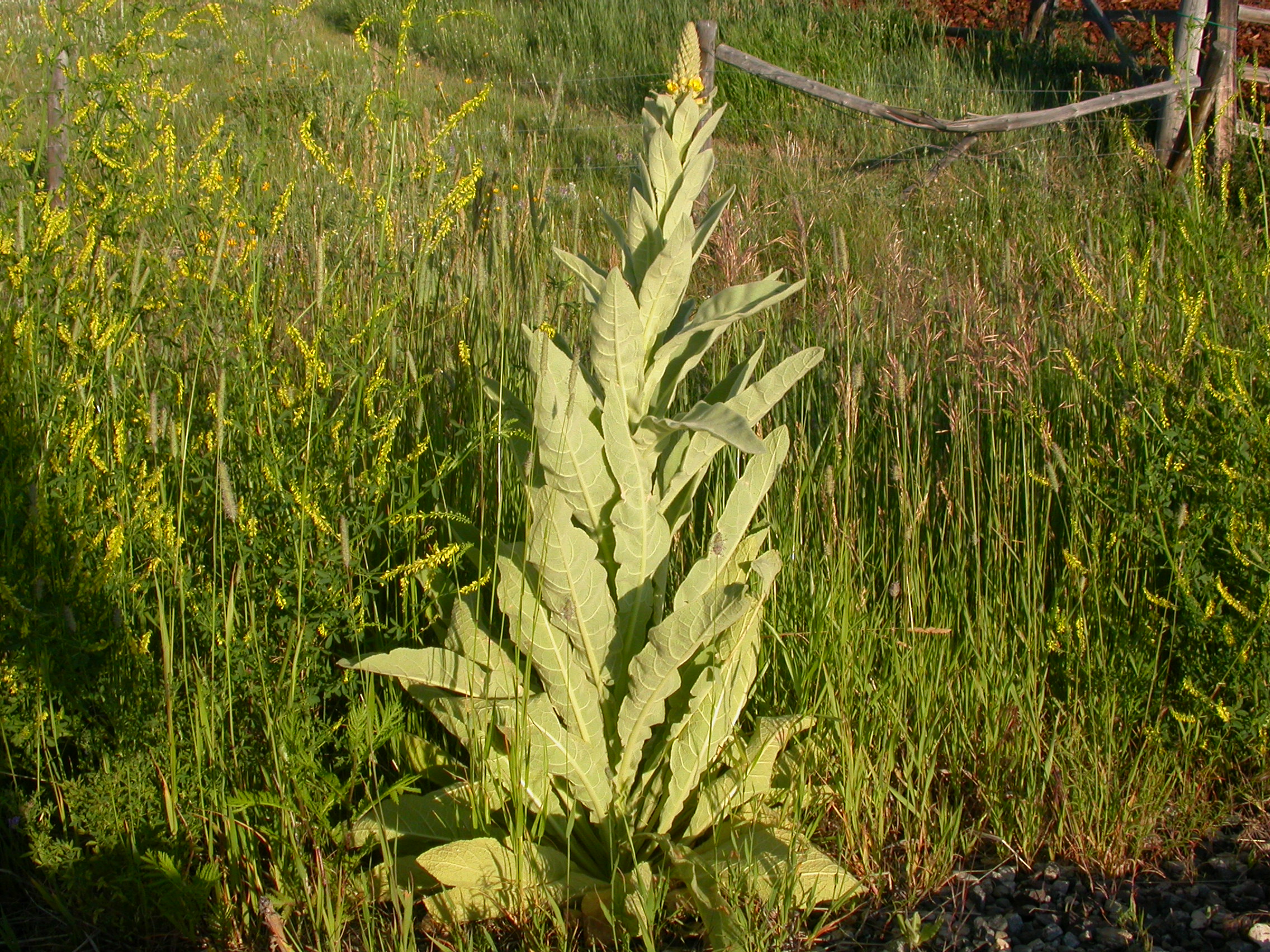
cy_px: 476
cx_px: 635
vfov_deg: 37.7
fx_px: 1394
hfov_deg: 49.0
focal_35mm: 38
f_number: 7.5
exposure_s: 1/274
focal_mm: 7.85
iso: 100
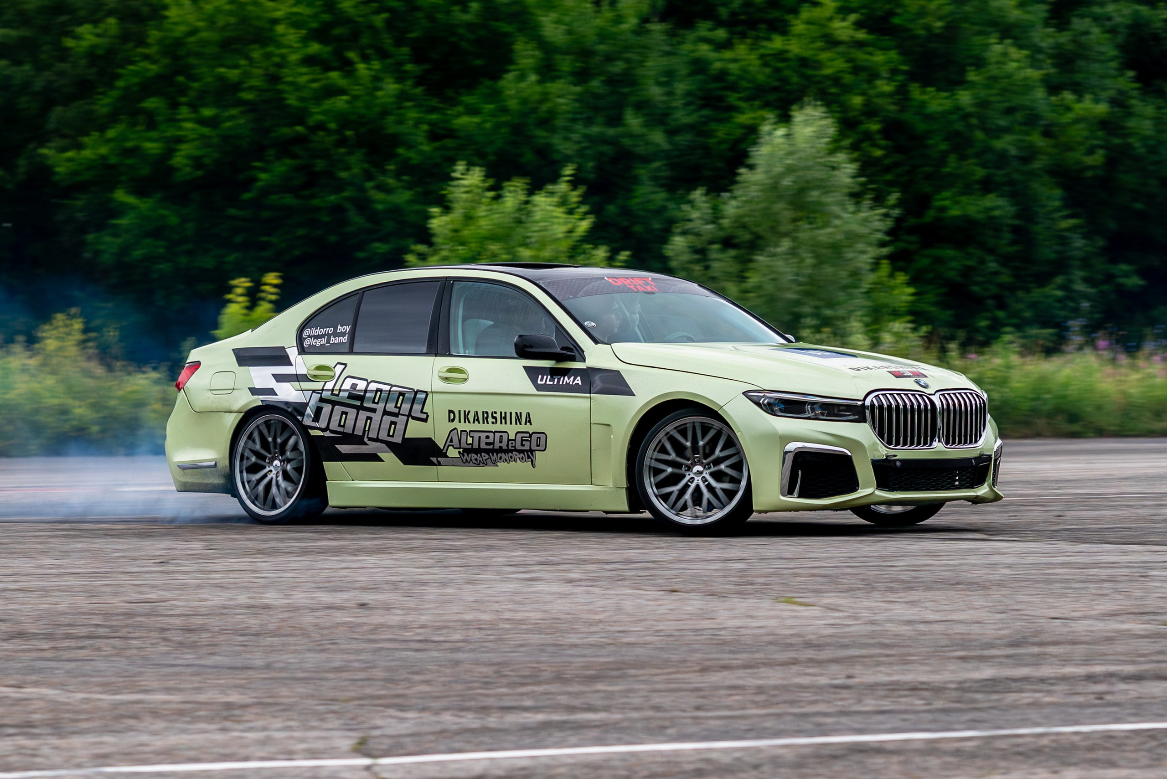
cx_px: 654
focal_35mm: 183
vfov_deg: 7.5
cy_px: 412
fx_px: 5926
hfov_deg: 11.2
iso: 640
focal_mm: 85
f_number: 3.5
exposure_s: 1/250
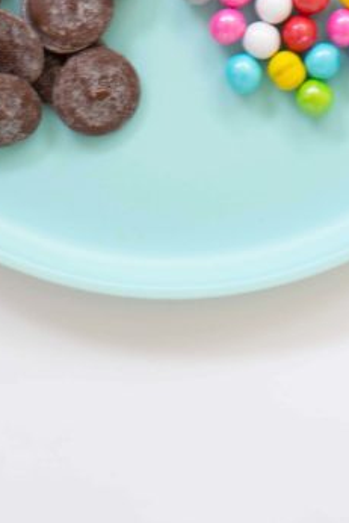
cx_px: 155
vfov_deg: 12.7
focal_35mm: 155
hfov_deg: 8.8
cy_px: -209
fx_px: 2259
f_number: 4
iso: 200
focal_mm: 35
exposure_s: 1/25
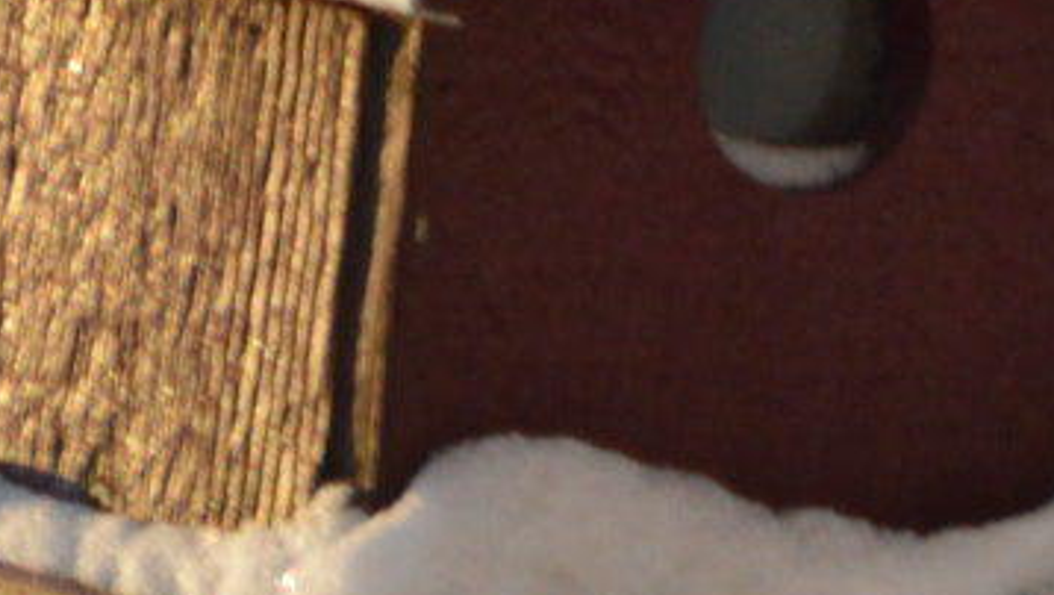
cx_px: 218
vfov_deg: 0.5
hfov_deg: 0.8
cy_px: 265
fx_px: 75292
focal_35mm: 2692
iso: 400
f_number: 5.6
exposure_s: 1/200
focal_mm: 300
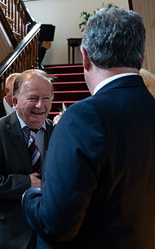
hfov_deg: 19.3
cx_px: 16
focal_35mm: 66
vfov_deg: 31.0
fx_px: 447
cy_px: 151
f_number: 3.5
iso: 5000
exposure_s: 1/200
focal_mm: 34
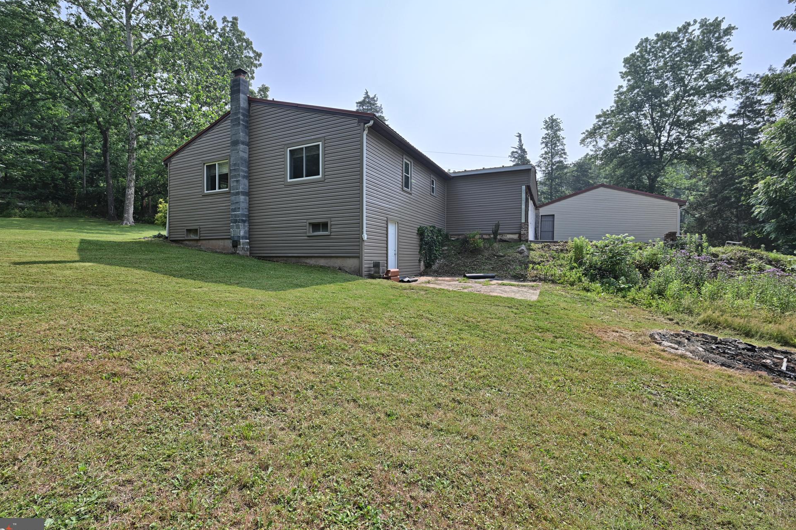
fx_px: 332
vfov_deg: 77.3
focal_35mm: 15
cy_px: 264
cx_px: 378
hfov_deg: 100.3
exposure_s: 1/100
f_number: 5.6
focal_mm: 14
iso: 100
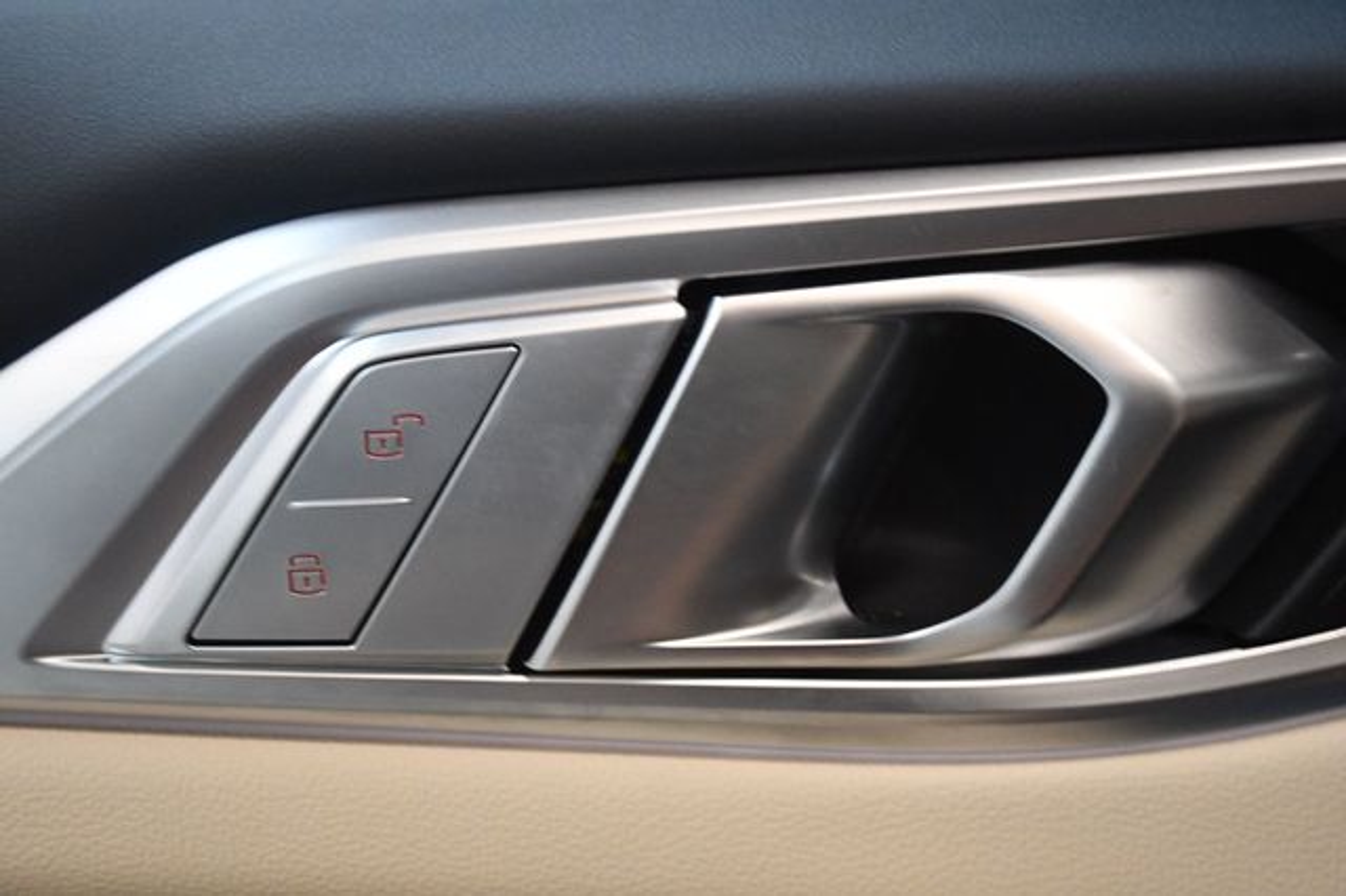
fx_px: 2242
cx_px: 673
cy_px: 448
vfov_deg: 22.6
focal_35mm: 60
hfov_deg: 33.4
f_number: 5.3
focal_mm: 40
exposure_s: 1/80
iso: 3200
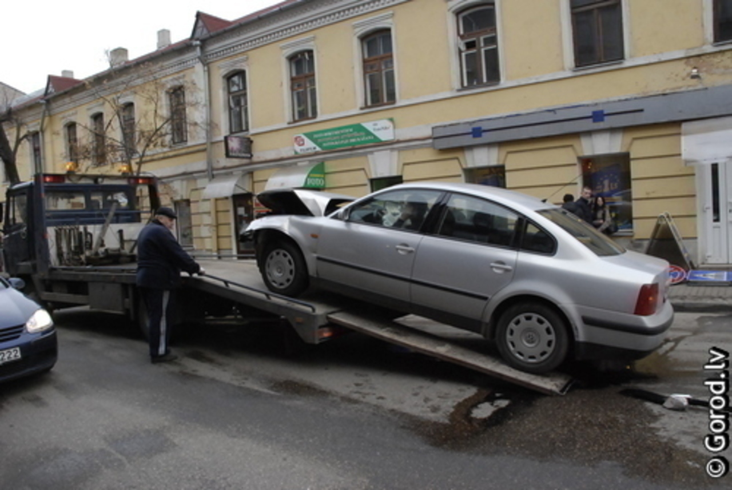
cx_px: 366
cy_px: 245
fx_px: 550
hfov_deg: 67.3
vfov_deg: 48.1
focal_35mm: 27
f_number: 8
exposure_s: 1/125
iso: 1250
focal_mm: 18
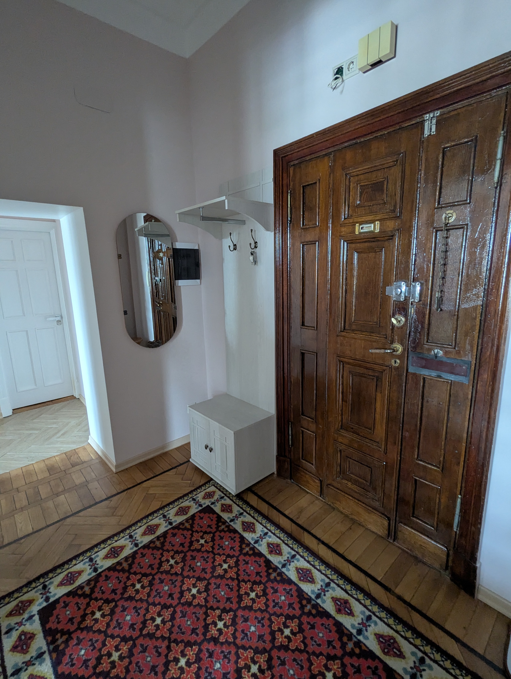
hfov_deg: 78.2
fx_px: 314
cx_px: 256
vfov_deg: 94.4
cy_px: 340
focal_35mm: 16
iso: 393
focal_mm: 2.35
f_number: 2.2
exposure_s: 1/29
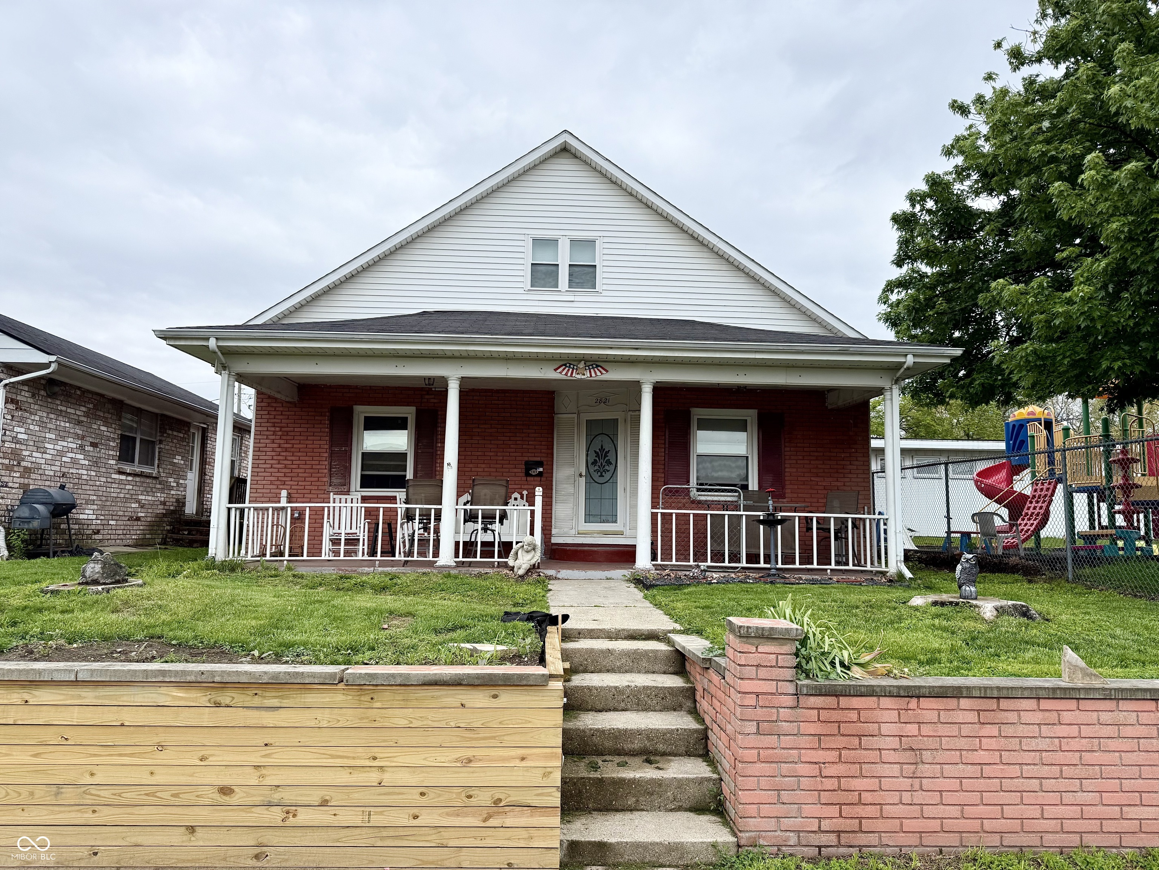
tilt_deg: +8.2
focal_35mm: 24
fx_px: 804
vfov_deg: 56.8
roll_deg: -0.7
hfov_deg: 71.6
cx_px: 580
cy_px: 435
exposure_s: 1/1522
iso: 80
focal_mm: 6.76
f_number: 1.78
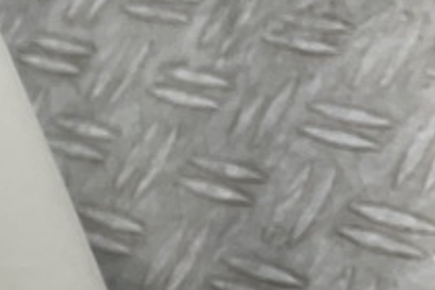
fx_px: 1752
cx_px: -543
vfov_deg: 9.5
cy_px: 124
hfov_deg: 12.0
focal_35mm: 145
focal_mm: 3
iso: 16
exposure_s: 1/204
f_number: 1.8
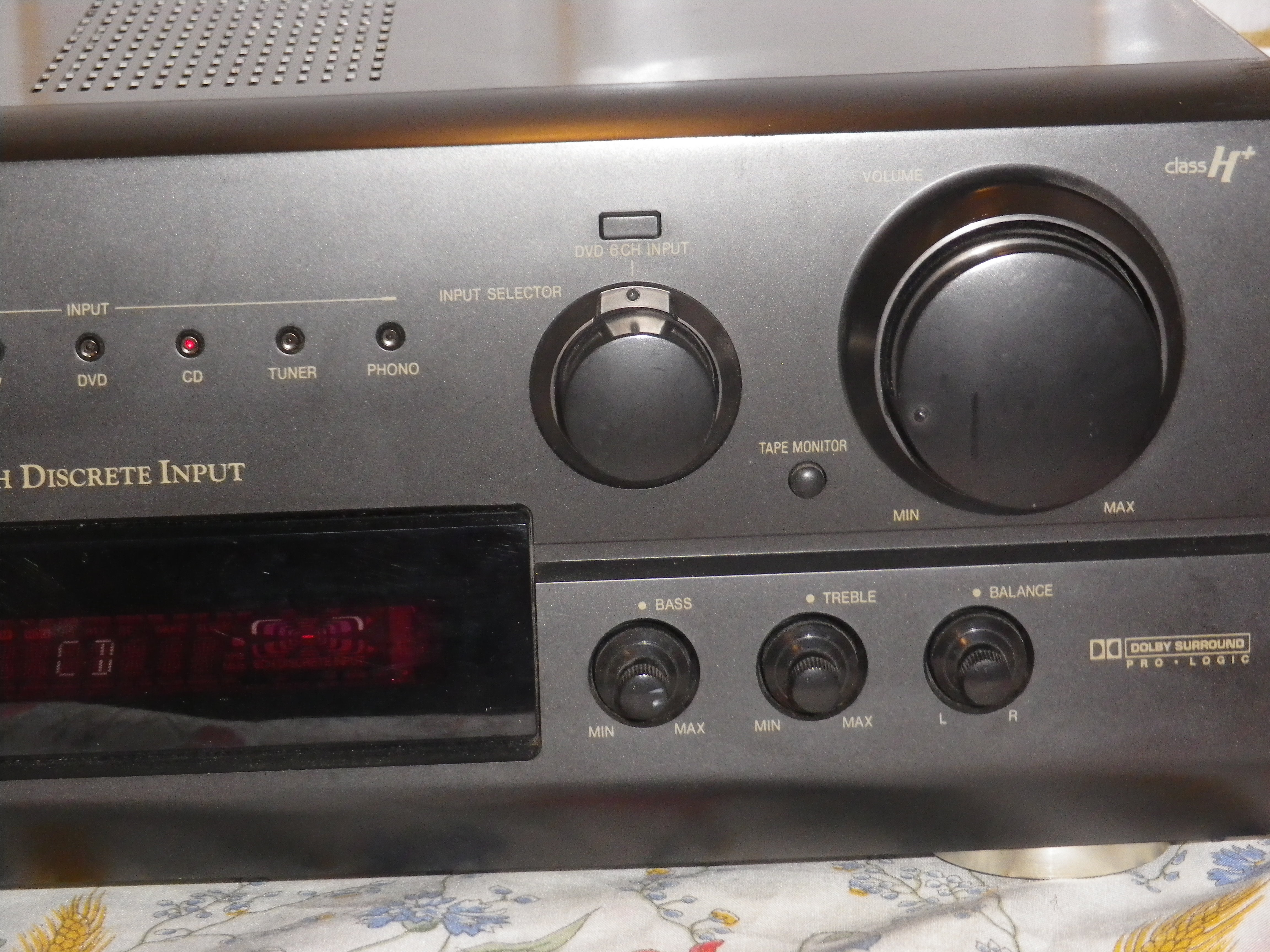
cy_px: 476
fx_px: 3339
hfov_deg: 21.5
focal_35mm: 91
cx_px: 635
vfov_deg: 16.2
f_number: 5
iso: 400
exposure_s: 1/80
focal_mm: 16.4
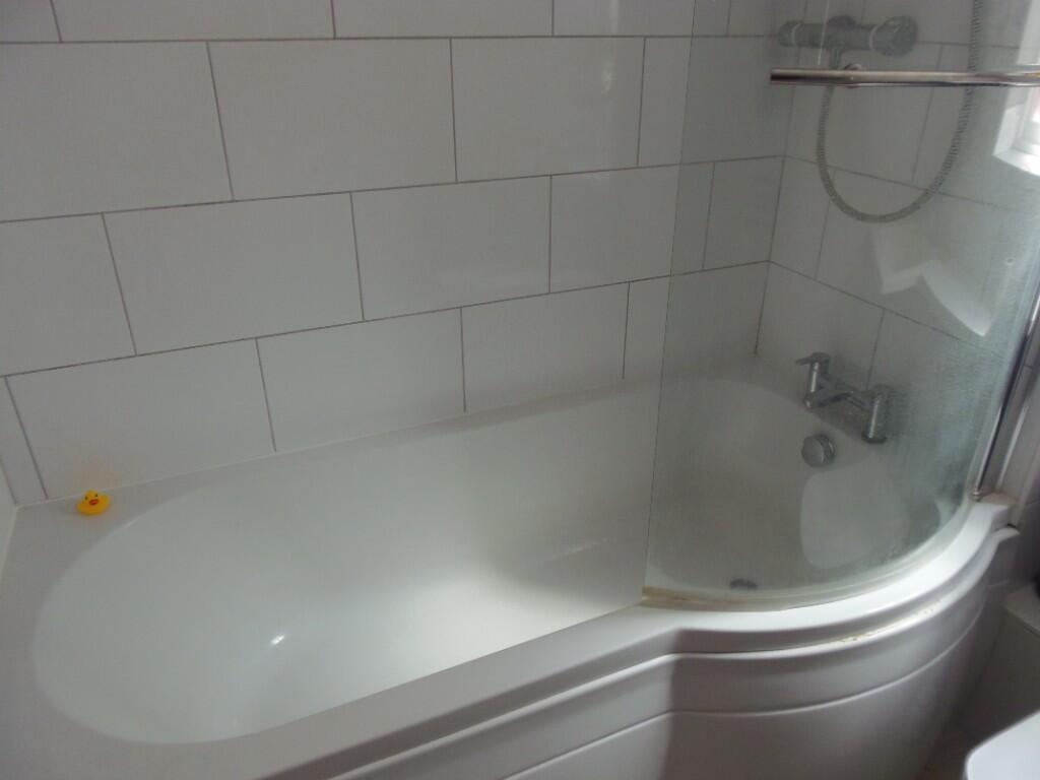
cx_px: 520
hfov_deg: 71.6
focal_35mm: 24
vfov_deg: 56.8
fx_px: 721
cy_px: 390
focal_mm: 4.3
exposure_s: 1/30
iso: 125
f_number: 2.9
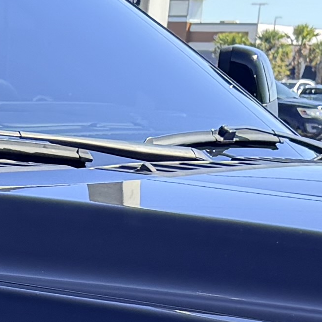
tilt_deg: -14.1
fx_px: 1936
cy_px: 594
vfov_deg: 9.1
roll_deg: -2.5
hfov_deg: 9.0
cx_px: -323
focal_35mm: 184
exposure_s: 1/1653
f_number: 1.78
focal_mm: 6.76
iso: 100
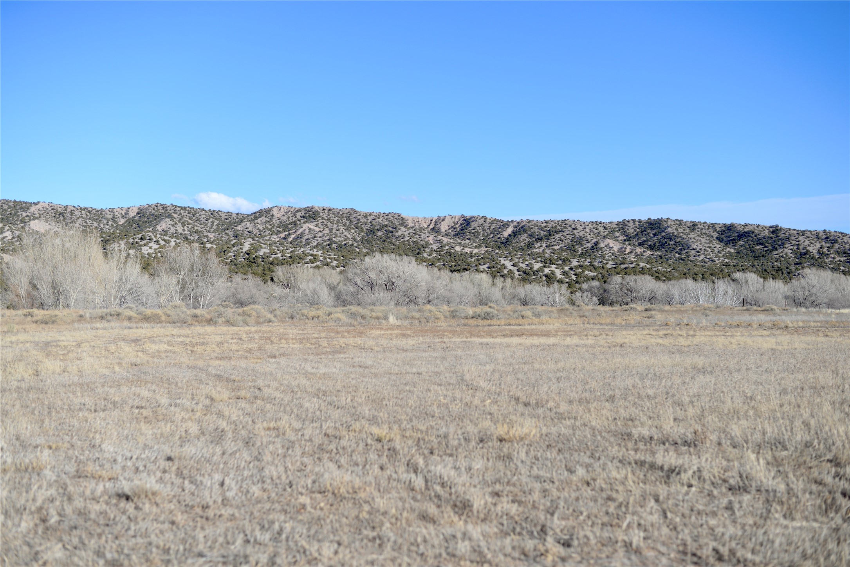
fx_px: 1181
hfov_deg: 39.6
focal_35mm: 50
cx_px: 425
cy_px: 284
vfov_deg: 27.0
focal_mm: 50
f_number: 2.8
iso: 100
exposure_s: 1/2500
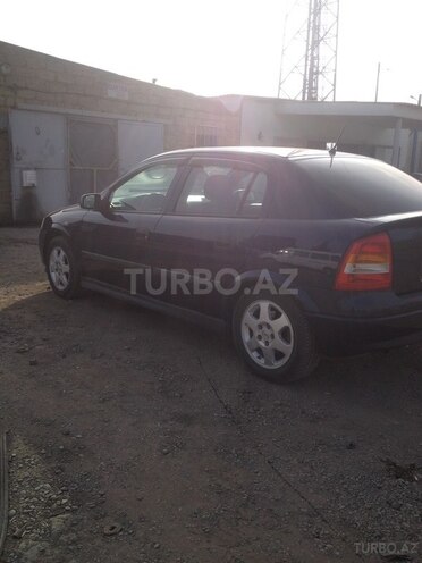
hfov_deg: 40.7
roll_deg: -0.3
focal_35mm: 35
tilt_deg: -11.4
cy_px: 282
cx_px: 211
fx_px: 569
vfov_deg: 52.6
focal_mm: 4.28
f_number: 2.4
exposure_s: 1/1534
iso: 50
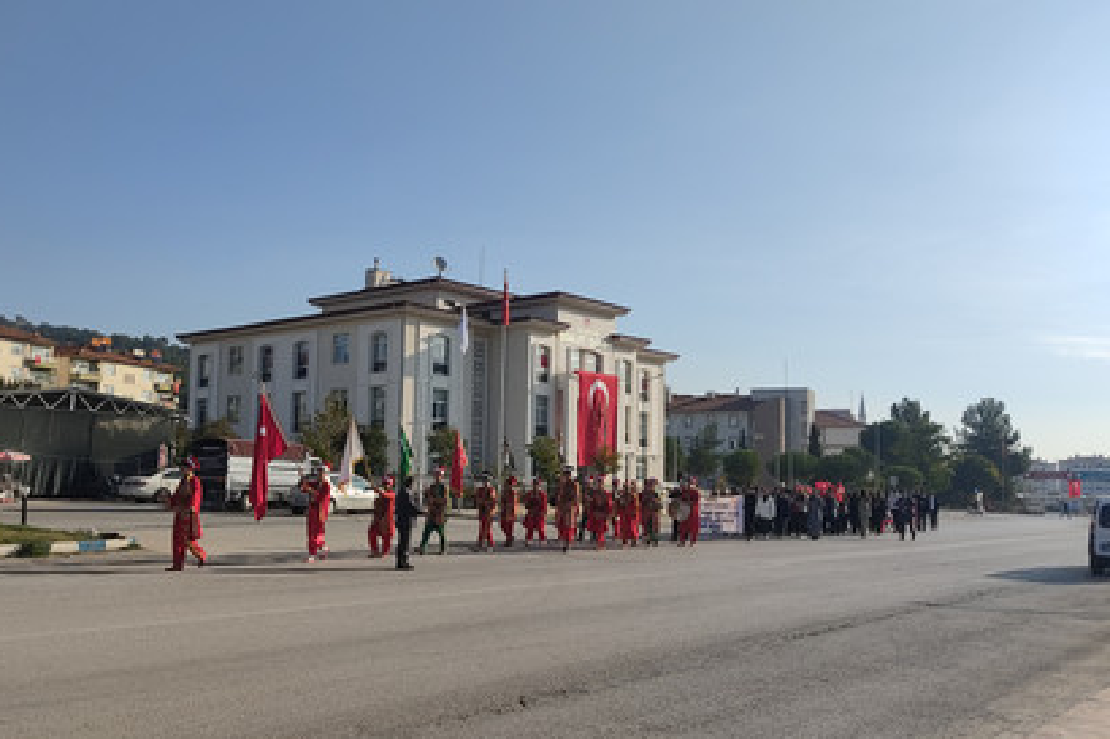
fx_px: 1017
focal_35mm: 33
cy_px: 399
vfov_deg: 39.9
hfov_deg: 57.1
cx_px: 487
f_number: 1.79
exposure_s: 1/1540
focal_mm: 4.74
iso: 100
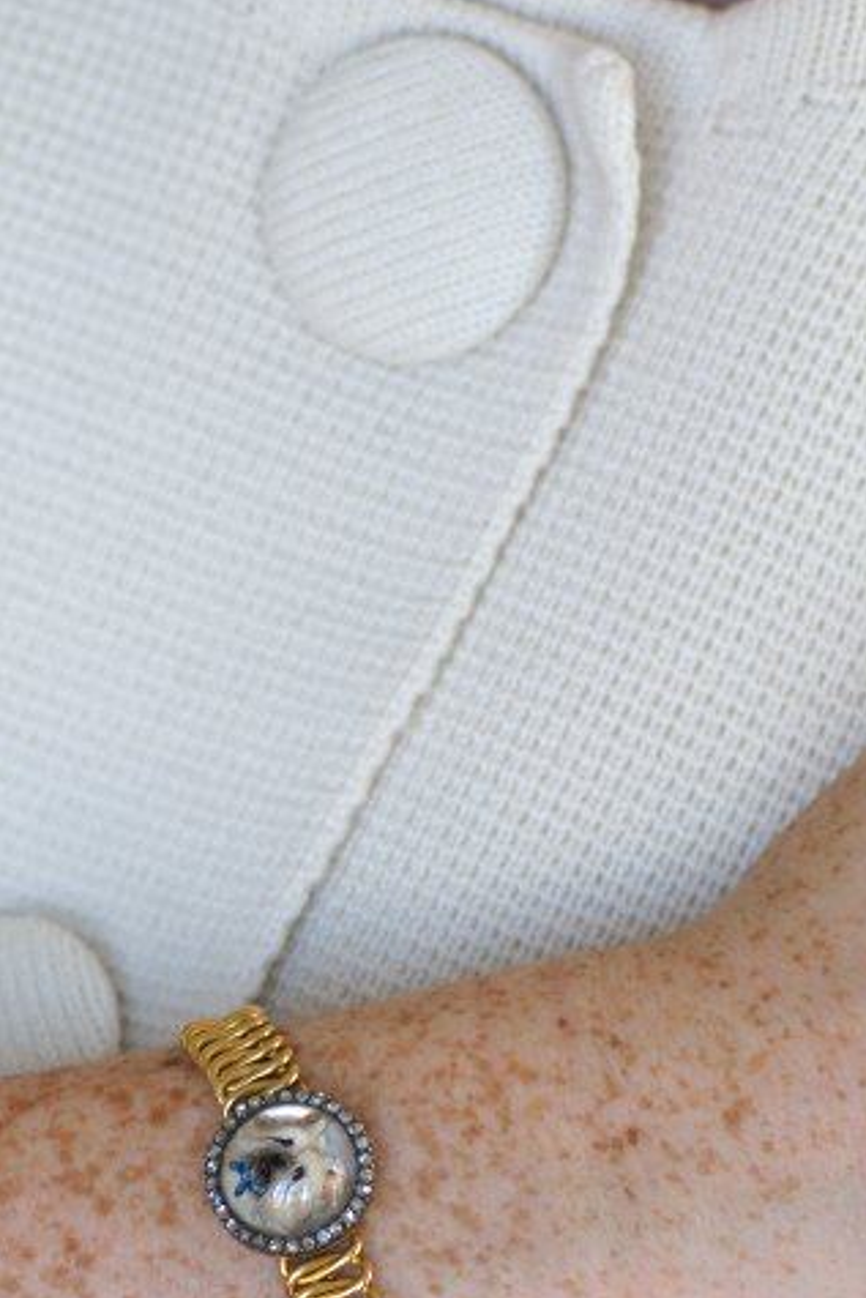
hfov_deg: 5.2
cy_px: 1150
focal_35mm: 265
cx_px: 257
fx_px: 9554
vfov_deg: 7.7
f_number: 3.2
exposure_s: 1/125
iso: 200
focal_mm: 70
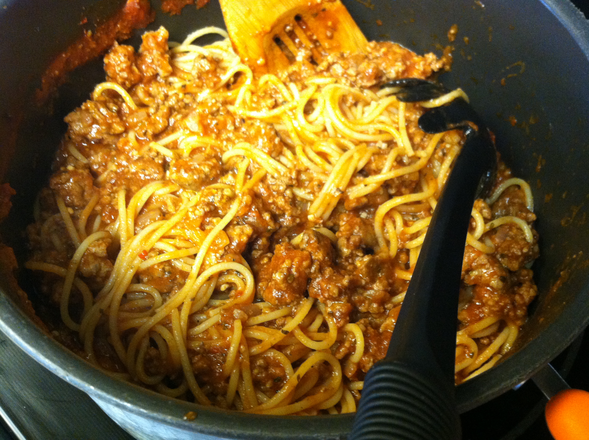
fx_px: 595
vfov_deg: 40.6
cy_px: 220
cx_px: 294
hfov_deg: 52.7
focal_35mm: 35
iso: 400
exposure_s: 1/15
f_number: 2.8
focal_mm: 3.85
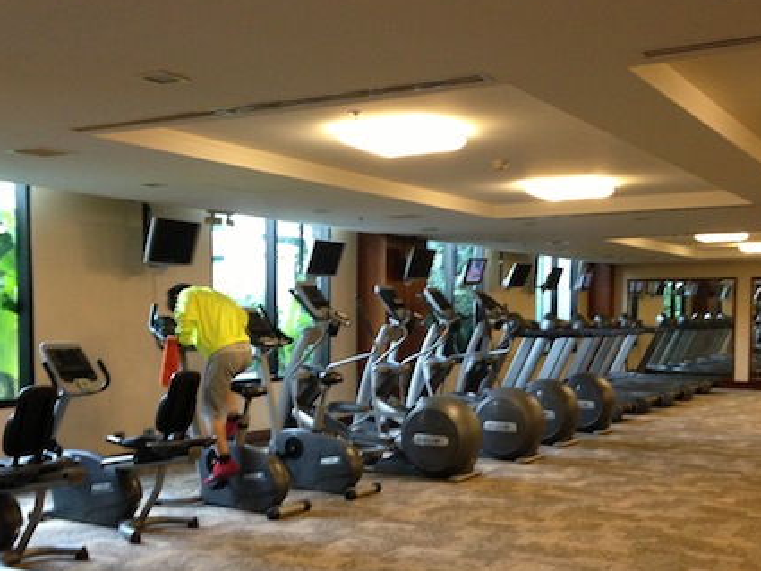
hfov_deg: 42.1
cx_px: 401
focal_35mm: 45
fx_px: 990
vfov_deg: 32.0
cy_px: 366
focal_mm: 4.13
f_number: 2.4
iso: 250
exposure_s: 1/20
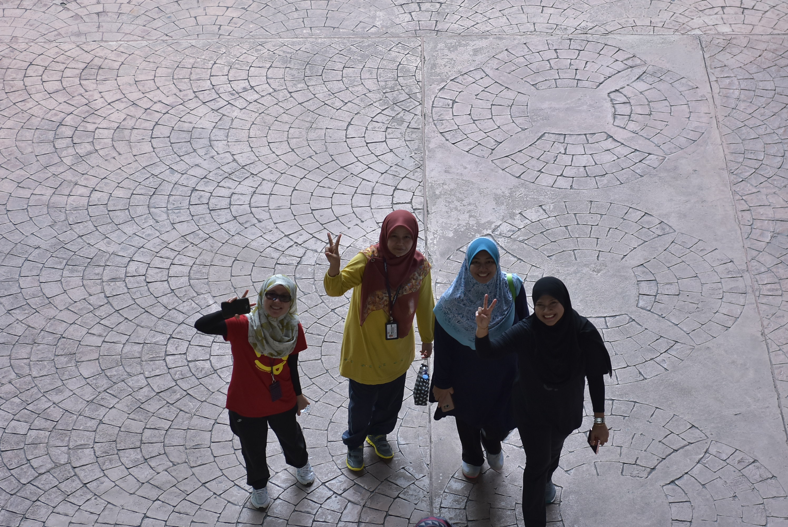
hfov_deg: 19.4
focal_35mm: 105
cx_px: 394
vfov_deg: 13.1
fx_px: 2300
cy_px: 264
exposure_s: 1/320
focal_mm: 70
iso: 400
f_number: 4.5
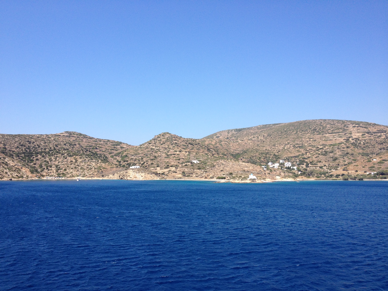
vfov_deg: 40.7
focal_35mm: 35
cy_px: 146
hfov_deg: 52.6
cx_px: 194
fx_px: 392
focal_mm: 4.28
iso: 50
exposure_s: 1/1493
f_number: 2.4
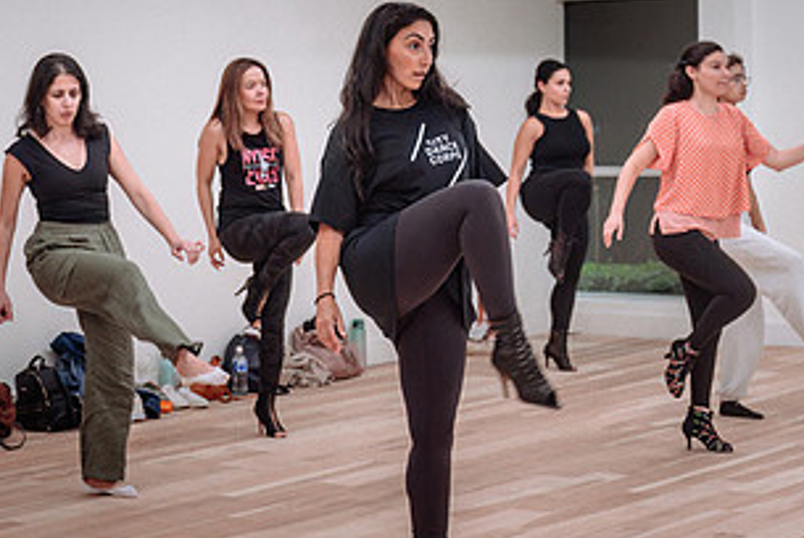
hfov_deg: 22.6
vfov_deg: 15.2
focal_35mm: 90
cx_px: 377
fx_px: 2012
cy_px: 256
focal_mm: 42
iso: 1600
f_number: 2.8
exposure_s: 1/250
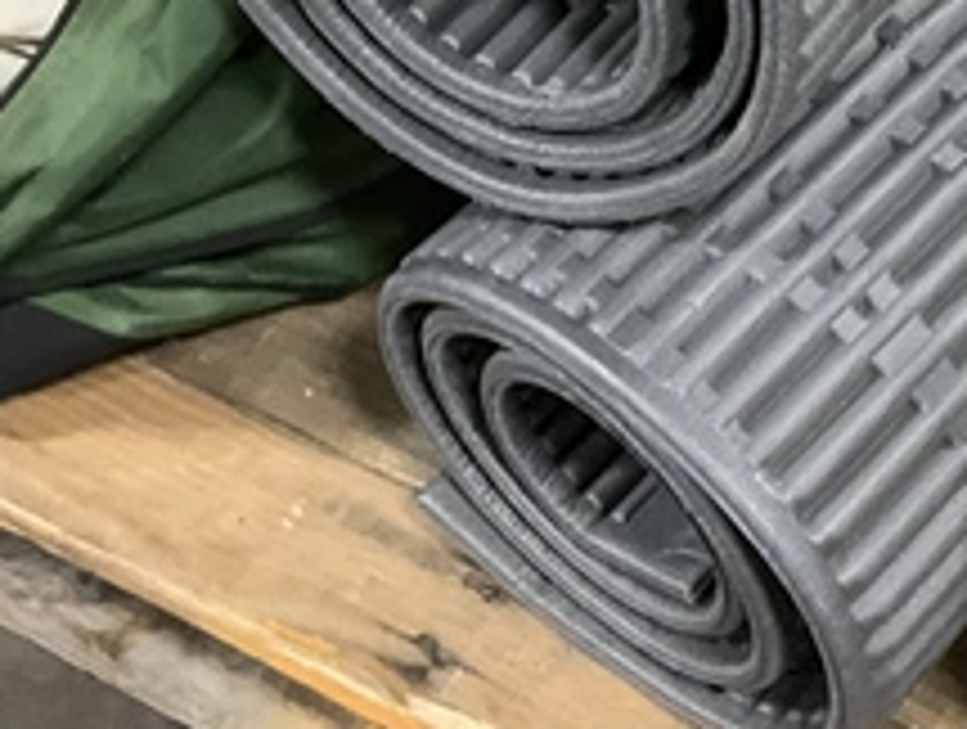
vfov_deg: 14.1
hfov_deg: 18.8
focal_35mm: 101
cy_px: -218
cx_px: 985
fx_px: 2826
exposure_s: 1/30
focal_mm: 3
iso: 400
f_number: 1.8
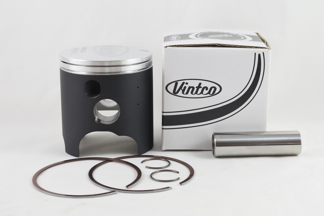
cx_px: 162
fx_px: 387
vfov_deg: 31.2
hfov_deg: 45.4
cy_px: 108
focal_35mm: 43
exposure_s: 1/125
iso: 560
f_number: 4.5
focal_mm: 16.1
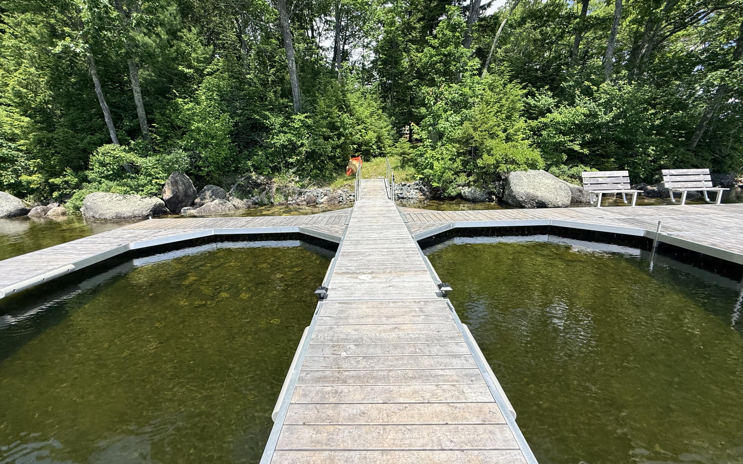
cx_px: 368
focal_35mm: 15
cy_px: 235
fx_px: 304
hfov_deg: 101.5
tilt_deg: -13.8
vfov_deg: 74.8
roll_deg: +1.8
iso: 50
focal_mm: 2.22
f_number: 2.2
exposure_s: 1/2024
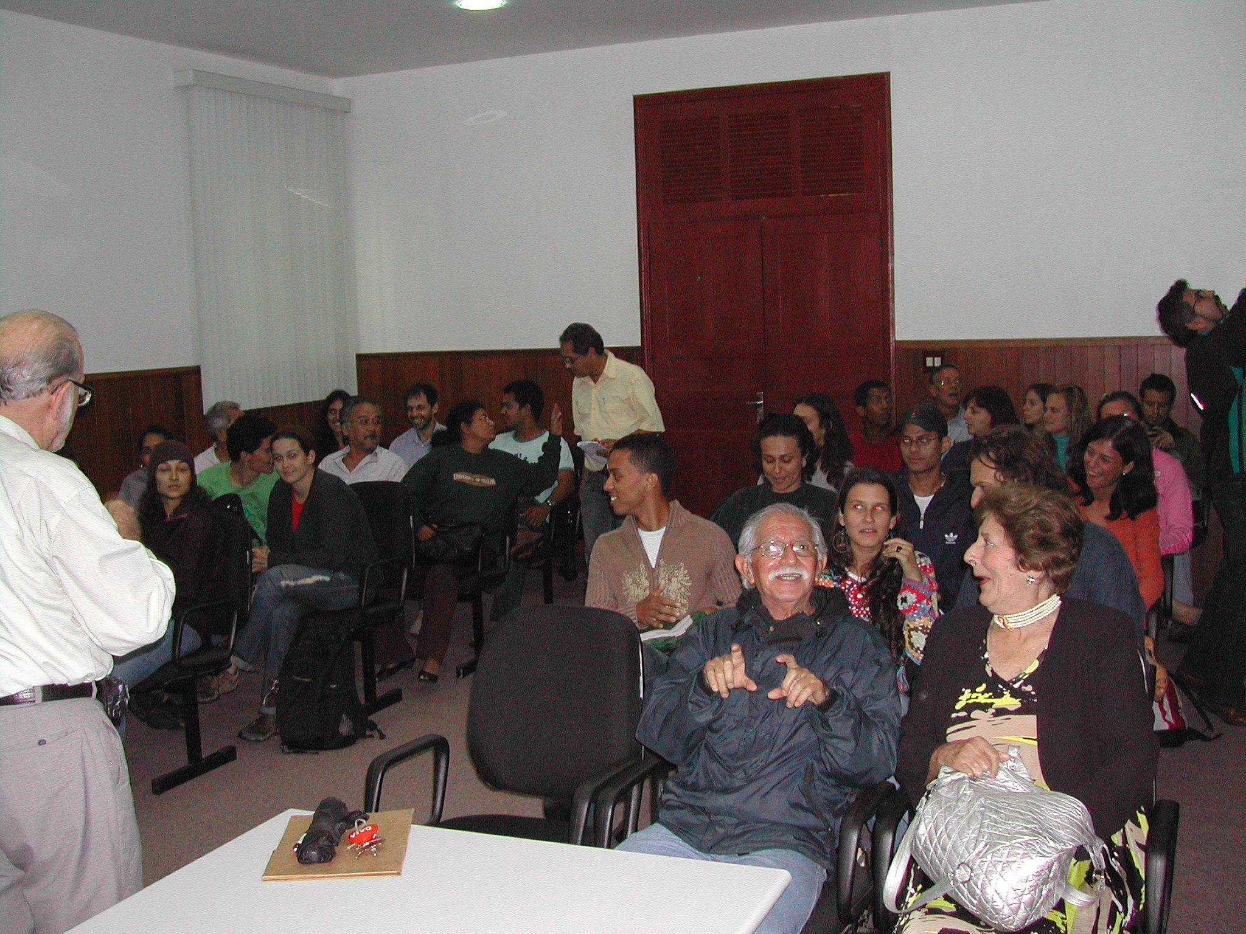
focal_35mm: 38
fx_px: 1368
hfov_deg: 49.0
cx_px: 623
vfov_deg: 37.7
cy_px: 467
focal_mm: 8
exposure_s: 1/60
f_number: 2.8
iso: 254
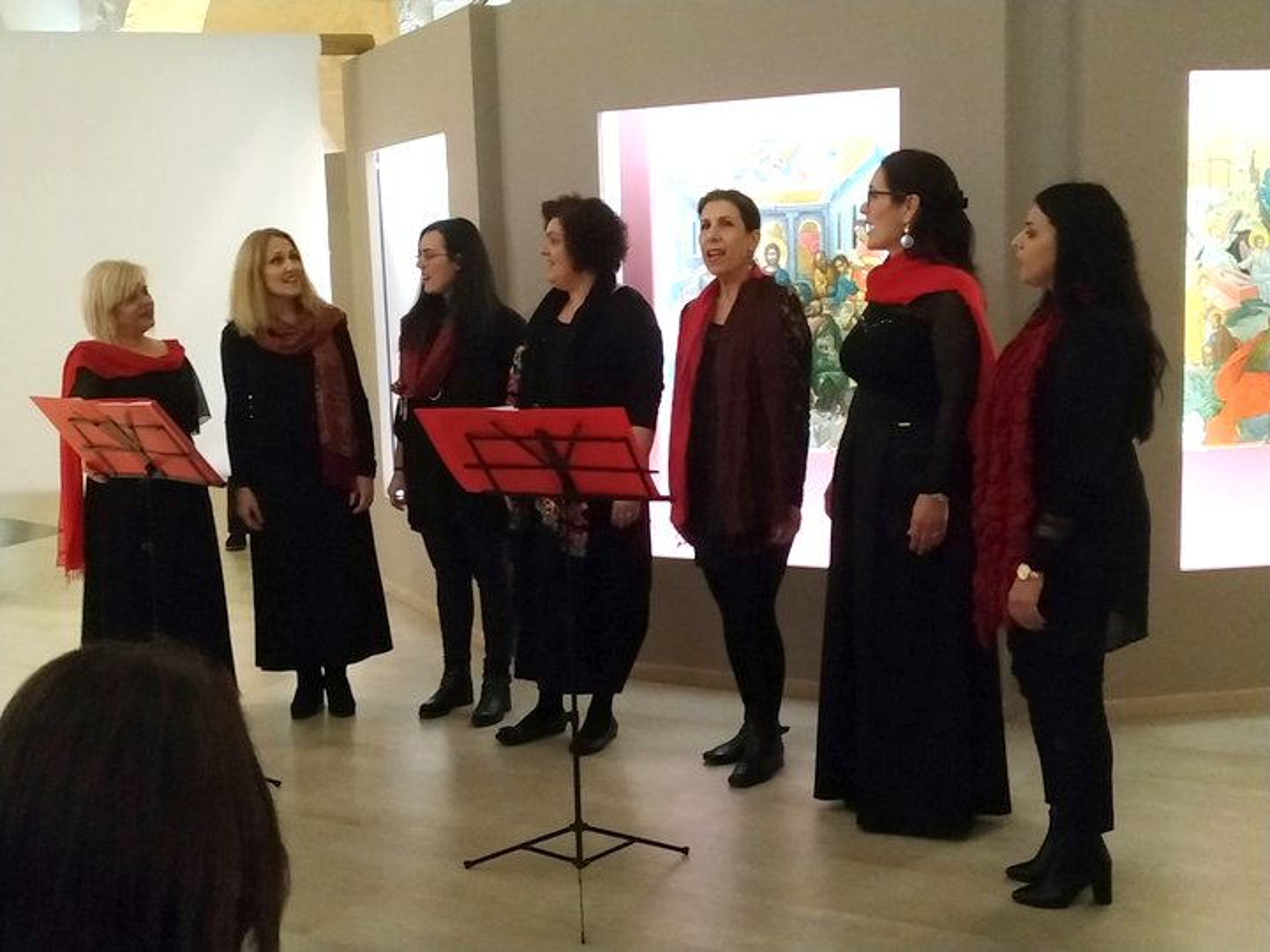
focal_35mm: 24
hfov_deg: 71.6
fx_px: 881
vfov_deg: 56.8
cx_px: 635
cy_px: 476
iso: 1600
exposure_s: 1/20
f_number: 1.9
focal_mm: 3.94
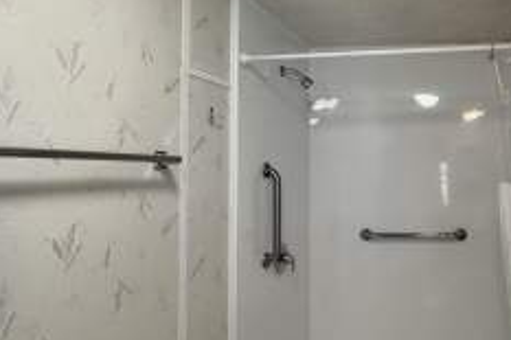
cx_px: 439
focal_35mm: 30
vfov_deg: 43.5
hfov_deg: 55.5
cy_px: 162
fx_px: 426
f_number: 2.2
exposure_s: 1/120
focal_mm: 2.22
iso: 200
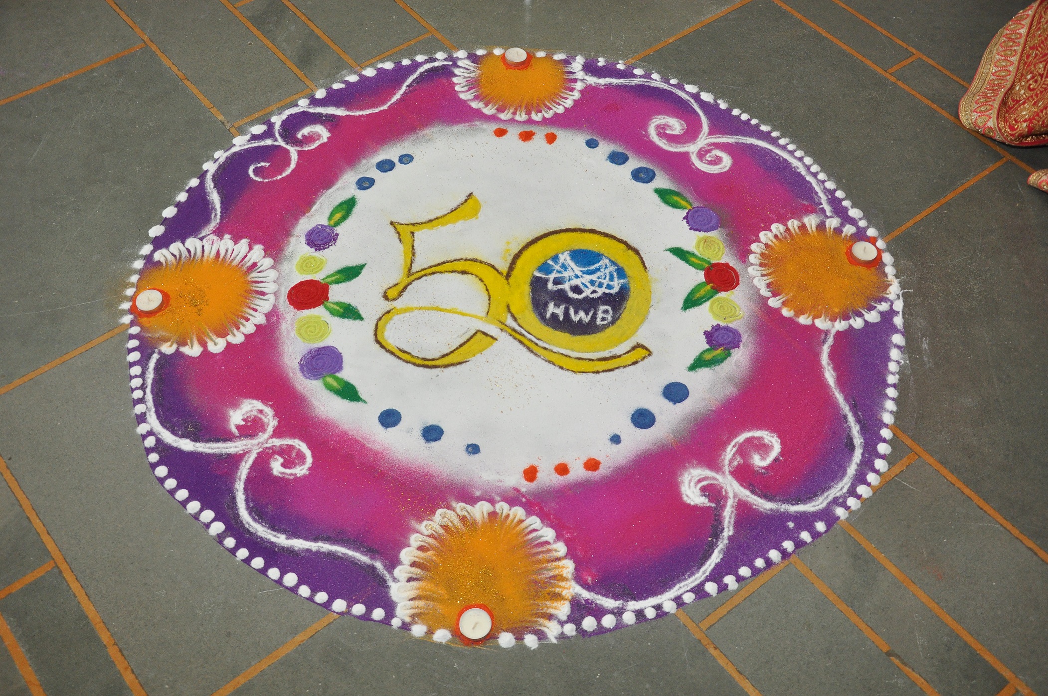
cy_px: 348
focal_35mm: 39
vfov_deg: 34.1
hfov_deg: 49.6
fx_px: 1134
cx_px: 524
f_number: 5.6
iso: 1000
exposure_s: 1/125
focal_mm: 26
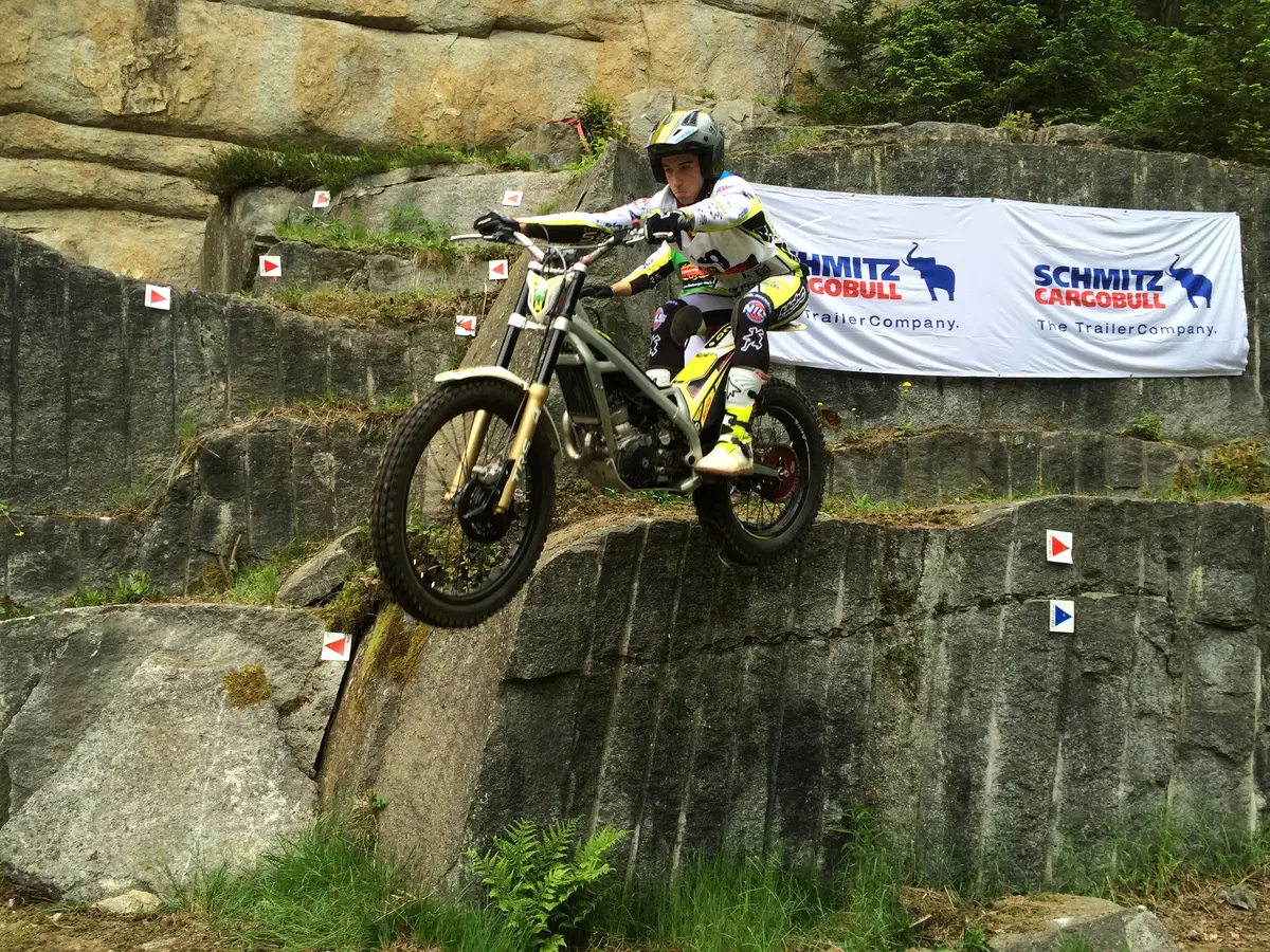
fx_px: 1064
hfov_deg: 61.7
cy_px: 476
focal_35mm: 29
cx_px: 635
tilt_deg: +4.3
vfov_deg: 48.2
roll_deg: -1.1
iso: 32
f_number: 2.2
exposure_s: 1/339
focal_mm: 4.15
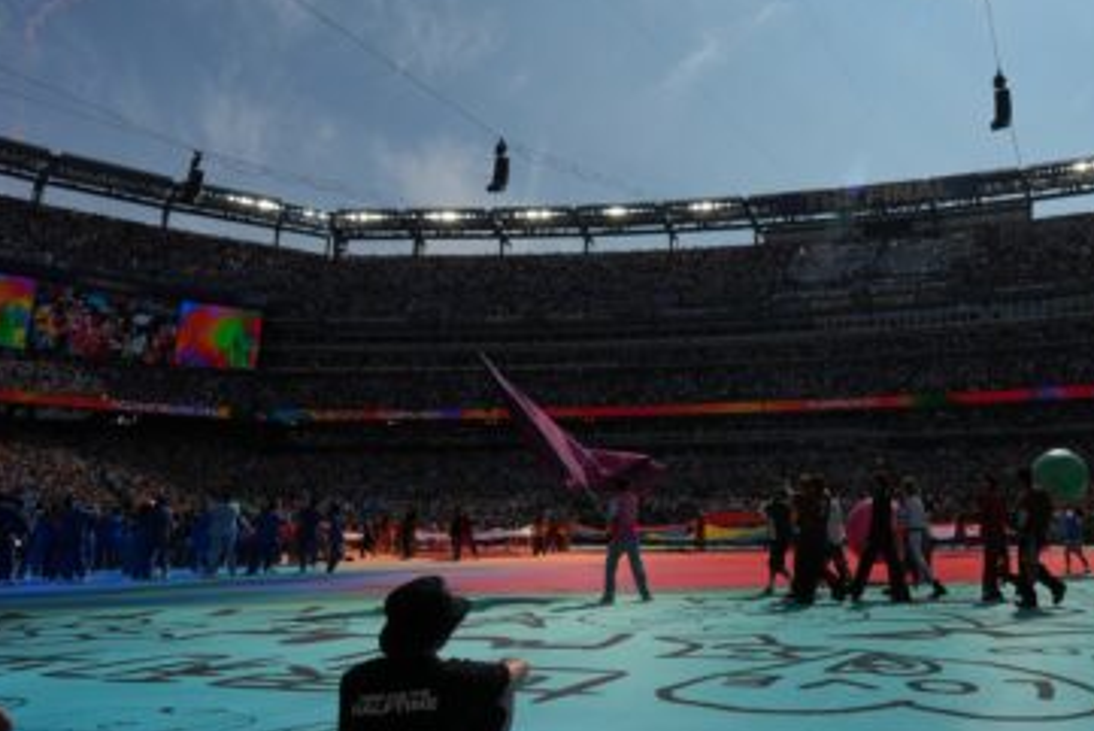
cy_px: 323
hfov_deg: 59.0
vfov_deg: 43.6
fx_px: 912
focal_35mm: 30
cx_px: 806
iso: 500
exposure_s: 1/2000
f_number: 14
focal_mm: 16
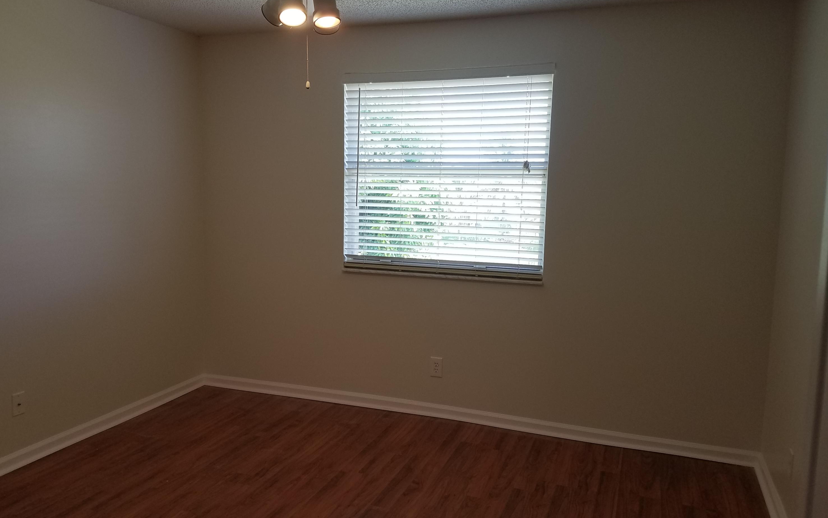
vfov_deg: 44.5
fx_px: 632
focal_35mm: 28
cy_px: 241
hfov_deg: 66.5
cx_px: 412
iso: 40
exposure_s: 1/120
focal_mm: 4.2
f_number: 1.7
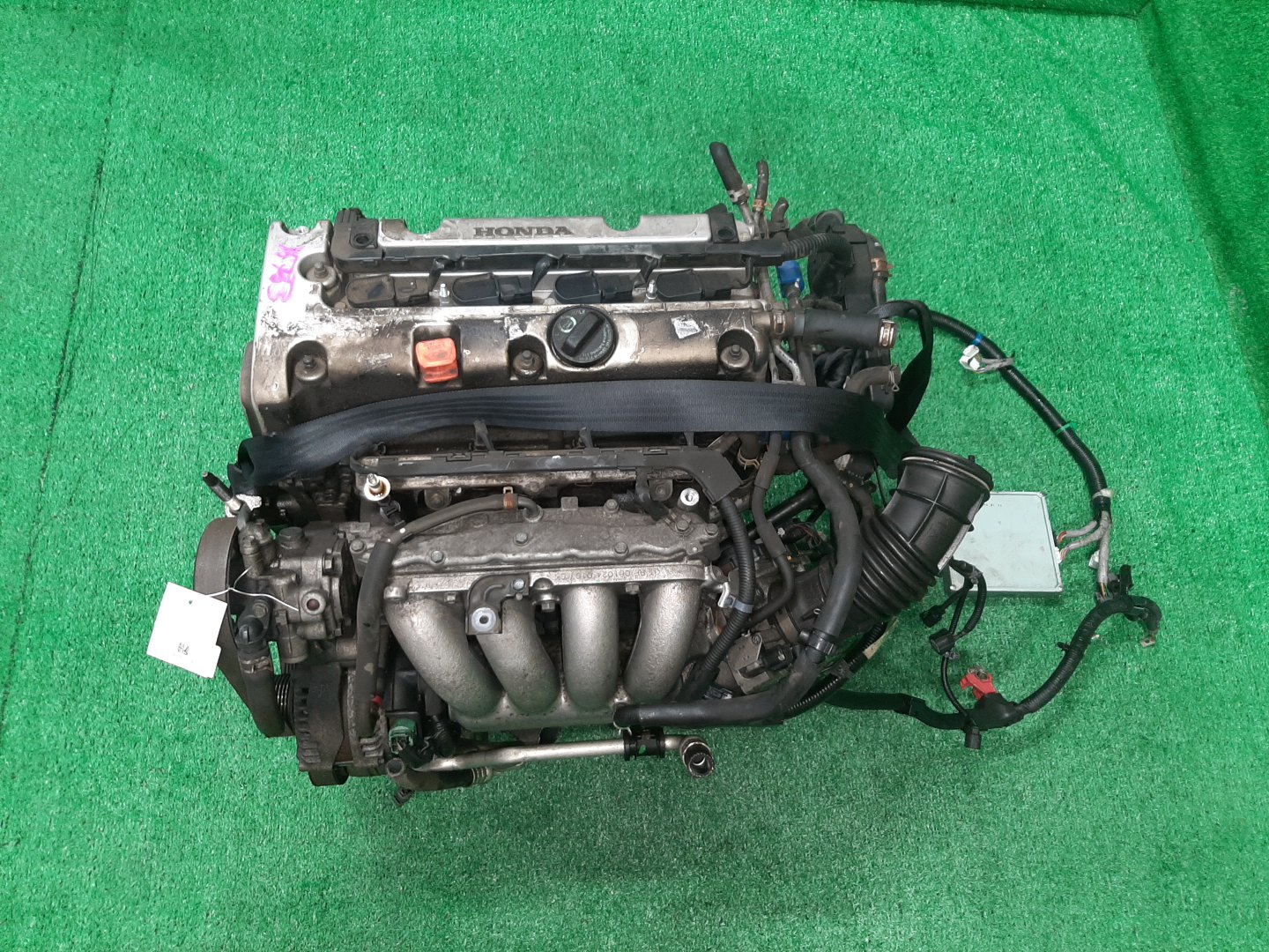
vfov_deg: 53.1
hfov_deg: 67.3
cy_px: 476
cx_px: 634
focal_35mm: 26
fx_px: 953
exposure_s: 1/50
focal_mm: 3.93
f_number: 1.7
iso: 150
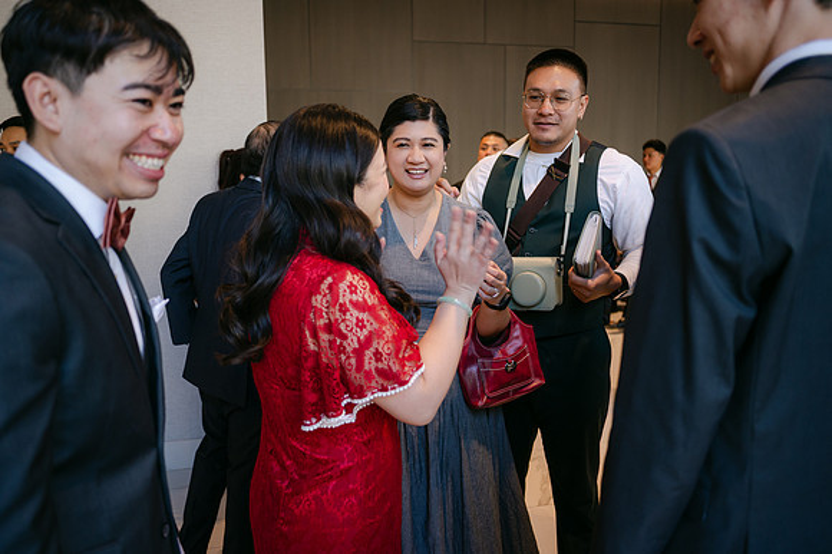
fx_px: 659
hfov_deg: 64.5
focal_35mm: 29
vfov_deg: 45.6
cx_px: 416
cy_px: 277
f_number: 2.8
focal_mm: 28
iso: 720
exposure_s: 1/125
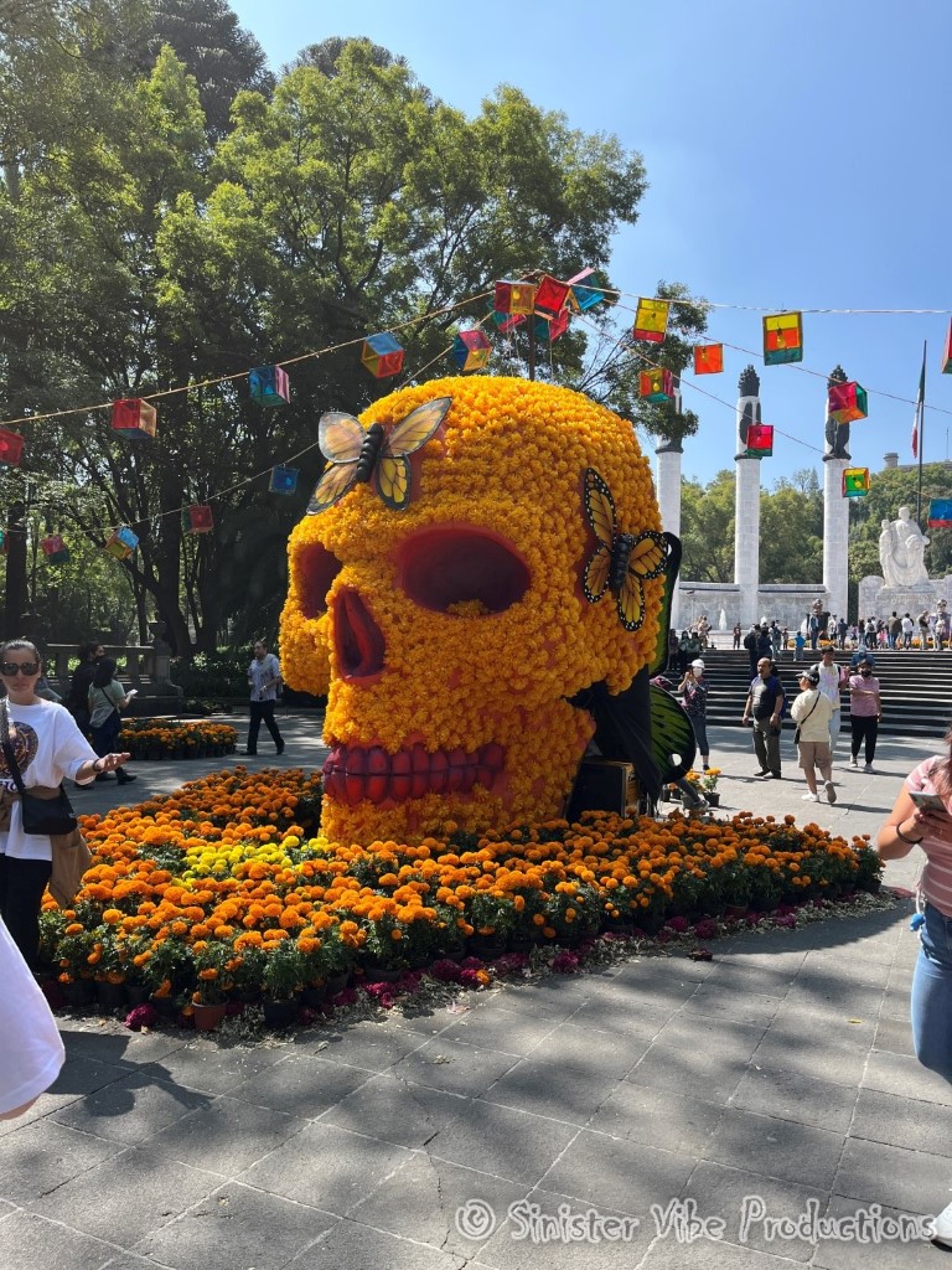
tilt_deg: -0.3
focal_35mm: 26
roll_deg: -0.4
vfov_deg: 67.3
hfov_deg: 53.1
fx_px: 953
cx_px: 476
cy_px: 635
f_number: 1.6
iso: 50
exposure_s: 1/1096
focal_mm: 5.1
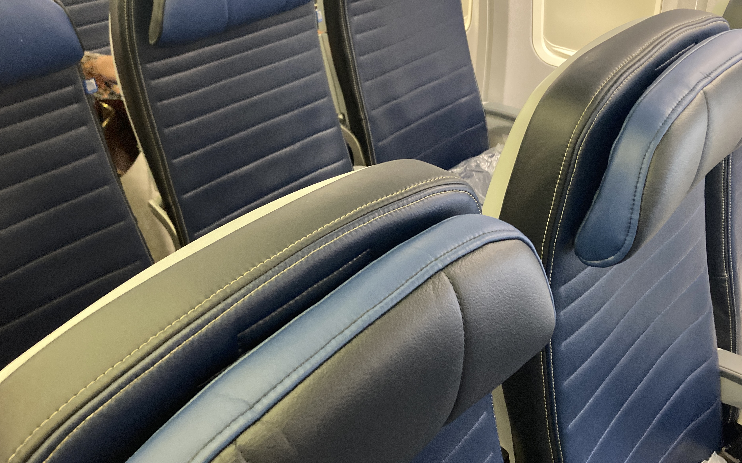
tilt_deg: -31.5
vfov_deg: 39.1
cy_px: 170
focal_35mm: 32
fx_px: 647
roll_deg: +0.8
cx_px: 366
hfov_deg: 59.7
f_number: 1.8
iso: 640
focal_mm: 3.99
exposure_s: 1/30
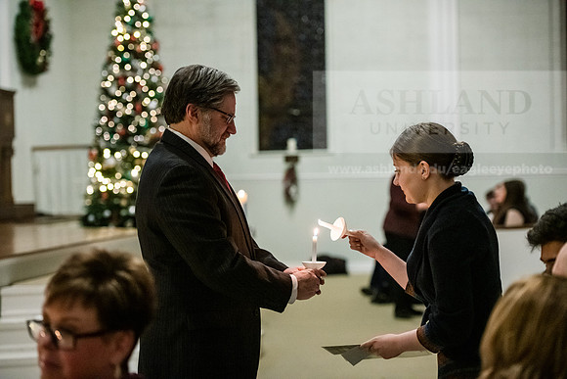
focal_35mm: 80
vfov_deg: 17.1
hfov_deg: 25.4
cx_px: 284
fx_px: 1260
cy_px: 190
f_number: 2.8
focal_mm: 80
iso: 8000
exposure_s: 1/160
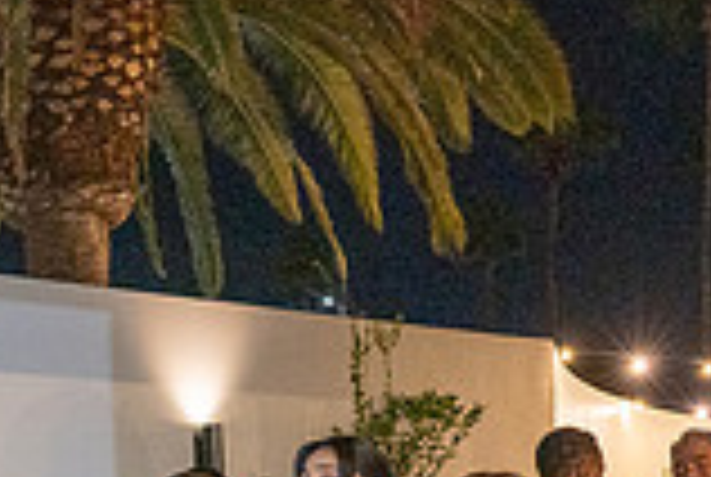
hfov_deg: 22.4
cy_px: 767
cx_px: 50
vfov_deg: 14.3
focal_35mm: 88
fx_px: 1741
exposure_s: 1/200
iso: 2500
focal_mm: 24
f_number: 4
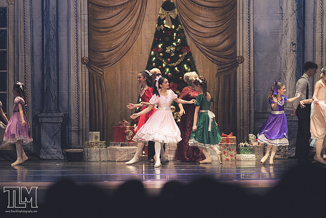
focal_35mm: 200
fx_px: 1811
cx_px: 163
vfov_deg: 6.9
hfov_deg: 10.3
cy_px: 109
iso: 1400
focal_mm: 200
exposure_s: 1/320
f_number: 2.8
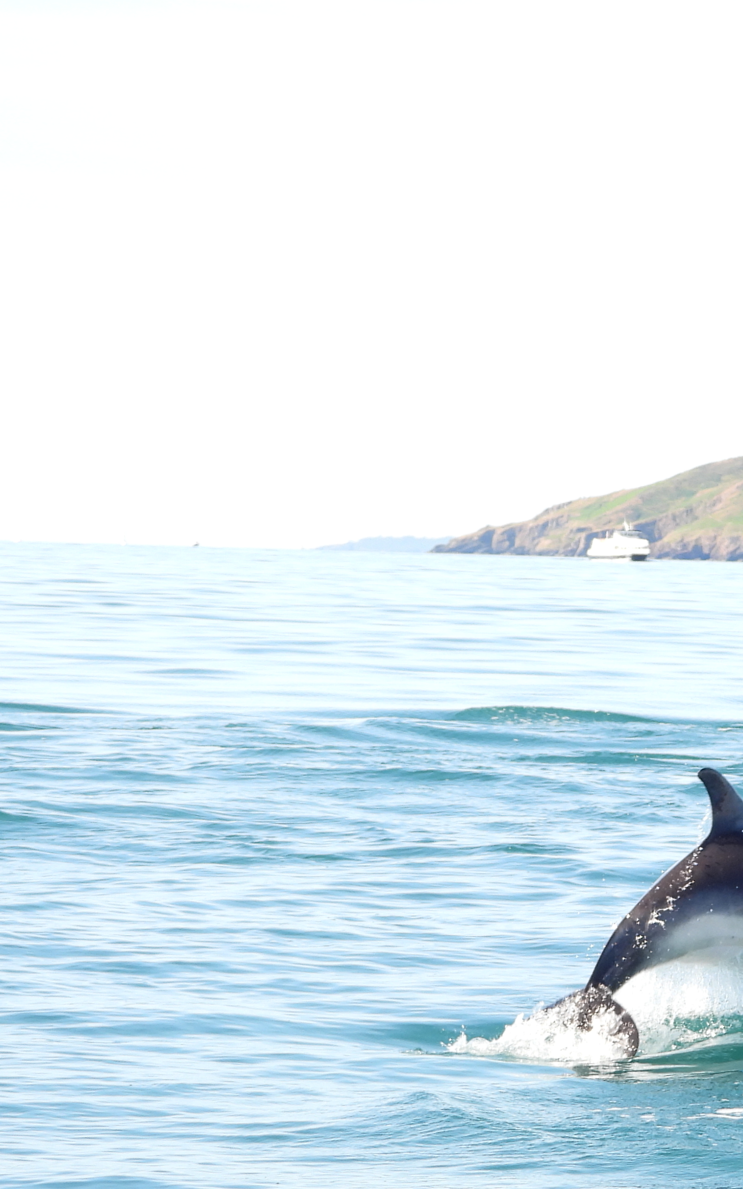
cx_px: 751
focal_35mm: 174
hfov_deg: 7.5
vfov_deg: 12.0
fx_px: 5637
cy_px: 792
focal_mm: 16.3
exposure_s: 1/400
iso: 100
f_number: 3.5
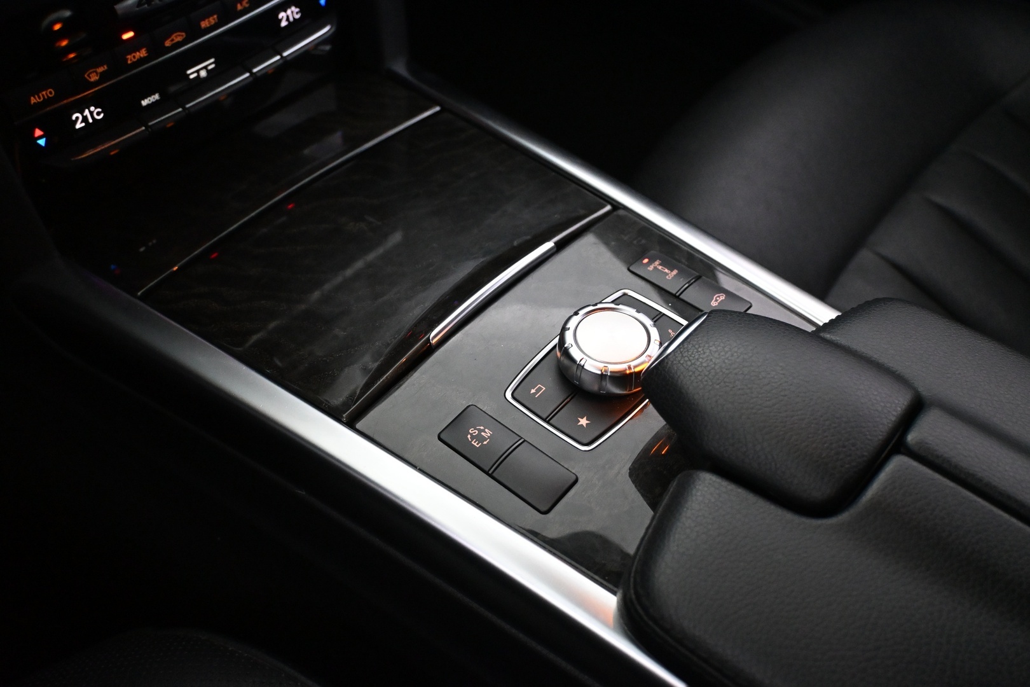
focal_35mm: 34
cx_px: 515
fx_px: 987
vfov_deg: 38.4
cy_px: 344
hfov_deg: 55.1
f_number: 4.2
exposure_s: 1/60
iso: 5600
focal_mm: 23
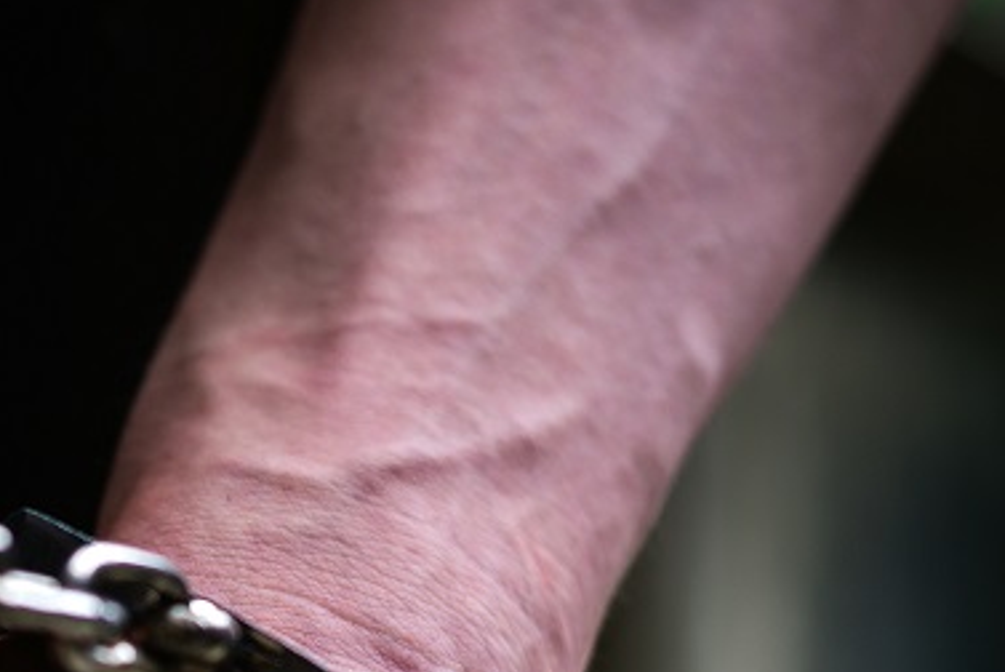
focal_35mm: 159
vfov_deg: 8.5
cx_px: 8
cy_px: 840
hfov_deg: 12.8
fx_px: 4442
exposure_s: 1/320
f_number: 3.5
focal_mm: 50
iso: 100
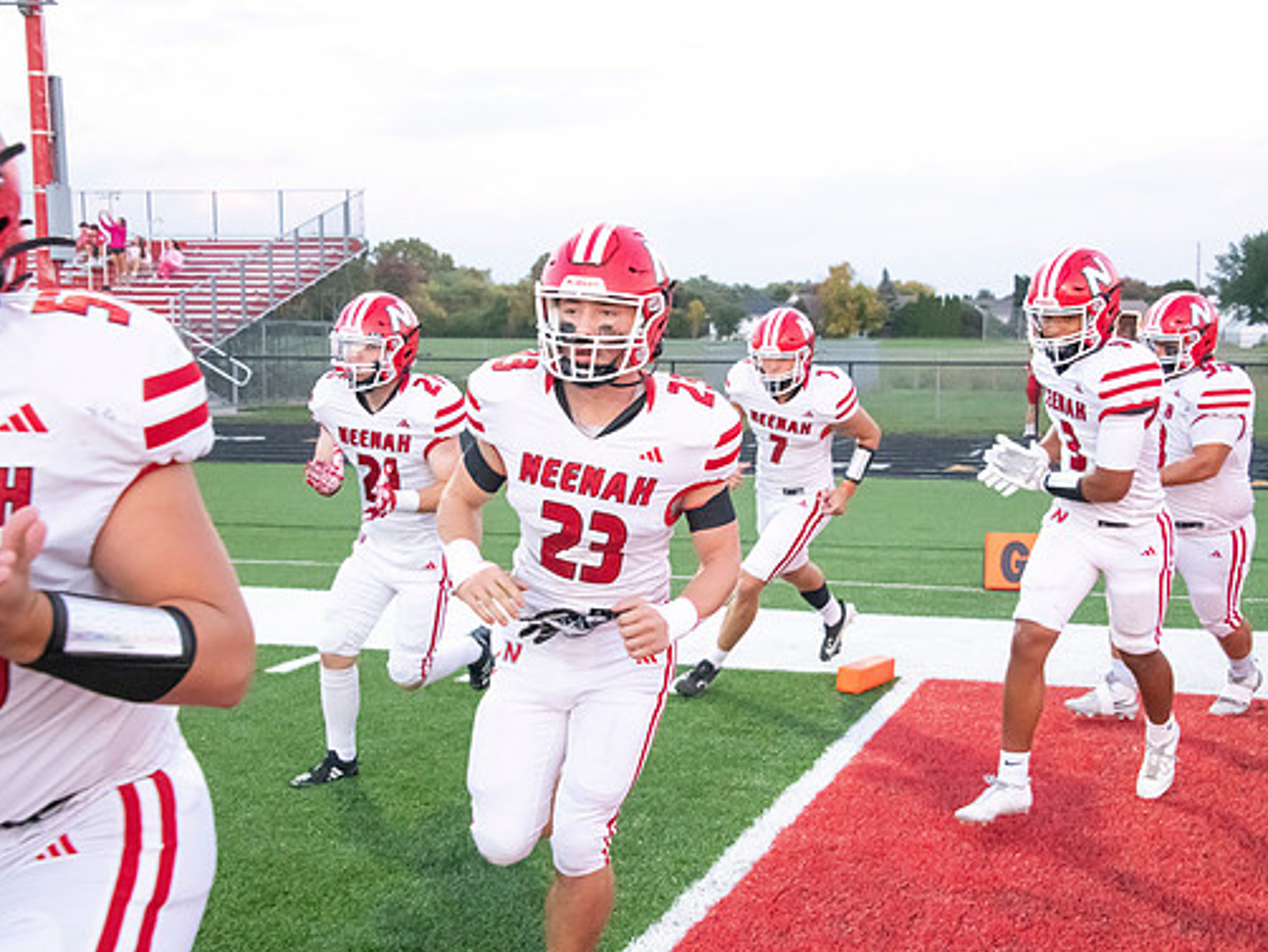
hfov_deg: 38.1
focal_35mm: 50
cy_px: 484
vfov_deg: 29.1
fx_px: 1832
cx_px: 695
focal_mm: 45
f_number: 7.1
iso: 10000
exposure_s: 1/640
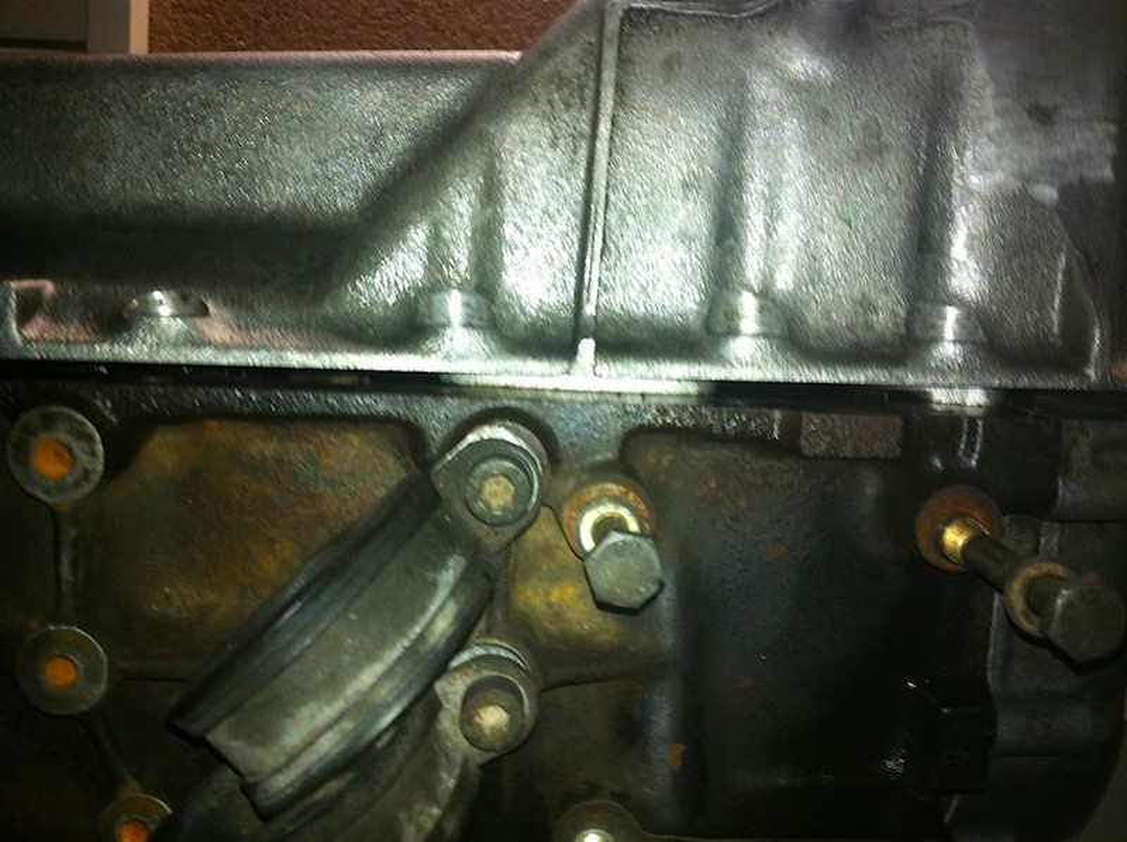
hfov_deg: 52.7
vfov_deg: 40.6
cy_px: 421
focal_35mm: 35
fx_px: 1138
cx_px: 564
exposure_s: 1/19
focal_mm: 3.85
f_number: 2.8
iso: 80
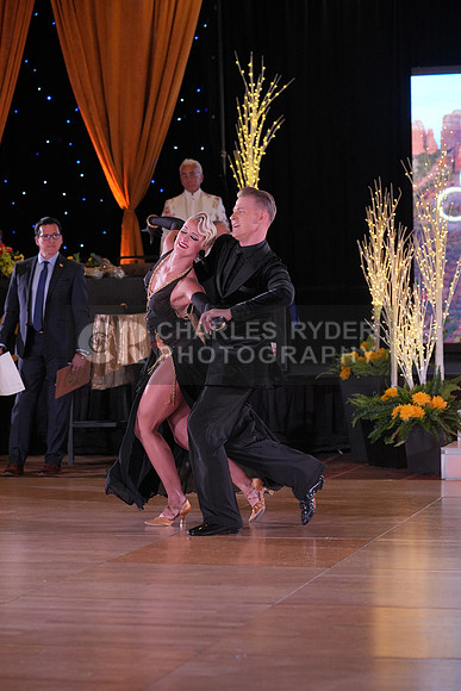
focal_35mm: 97
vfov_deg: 21.0
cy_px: 346
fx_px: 1862
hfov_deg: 14.1
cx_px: 230
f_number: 4
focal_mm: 97
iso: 2000
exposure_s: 1/500
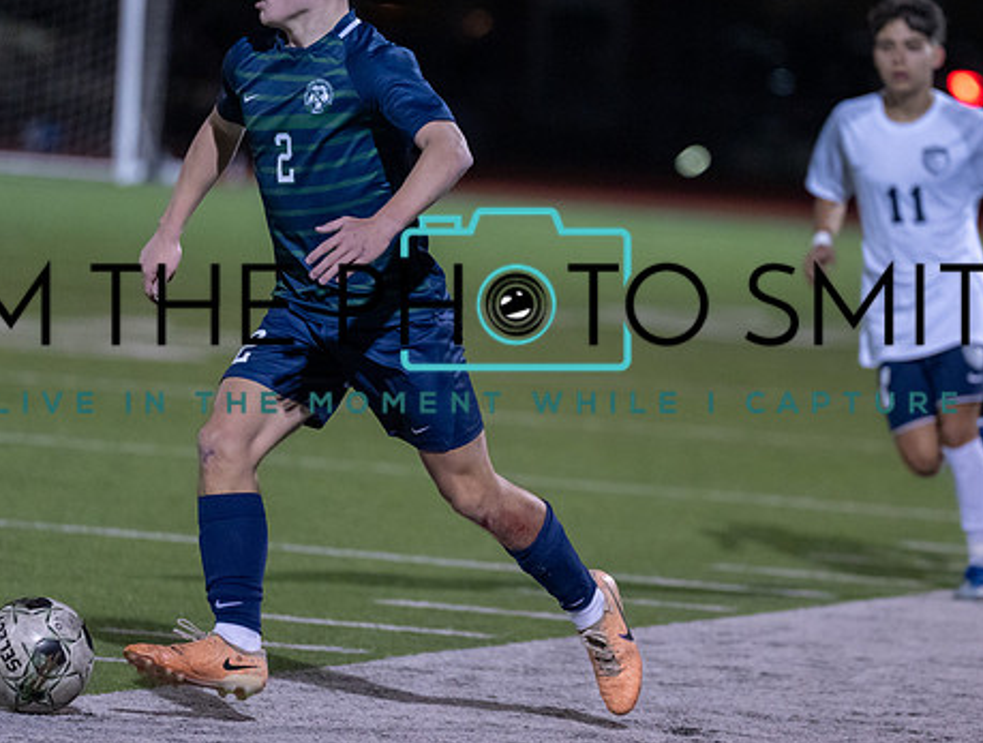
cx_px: 651
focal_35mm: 336
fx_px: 9569
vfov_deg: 4.4
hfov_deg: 5.9
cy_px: 406
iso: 3200
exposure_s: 1/1000
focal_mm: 200
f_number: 2.8
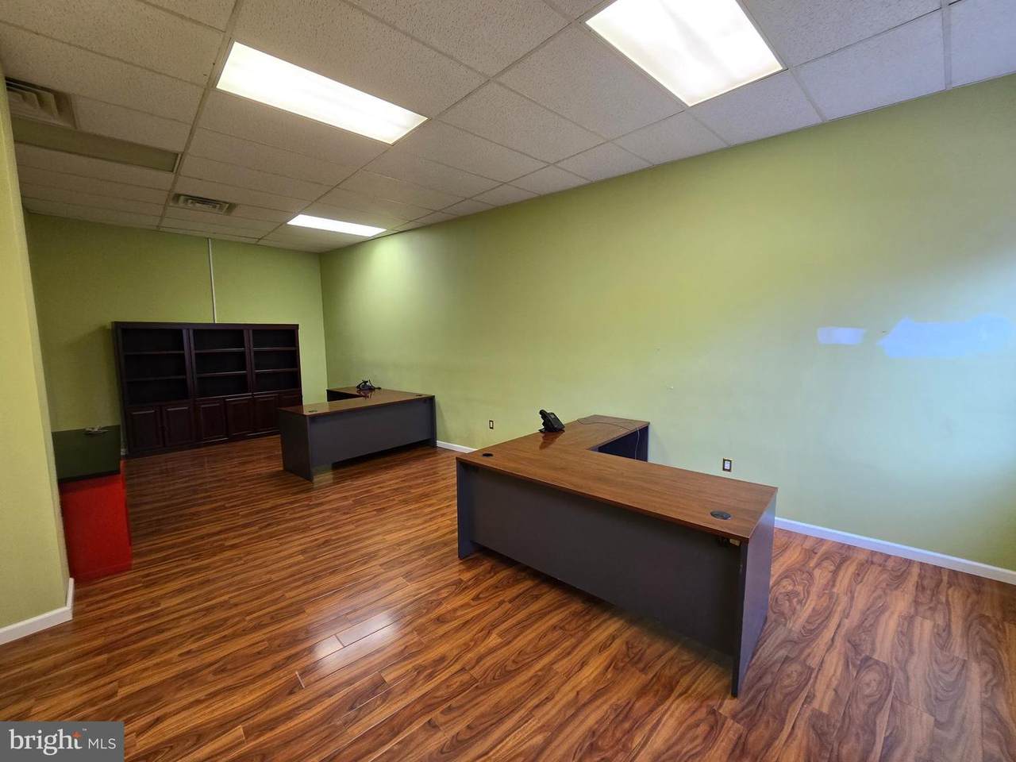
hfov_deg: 106.2
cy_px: 381
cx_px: 508
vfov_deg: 89.9
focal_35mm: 13
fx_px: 382
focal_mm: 2.2
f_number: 2.2
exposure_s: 1/60
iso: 125
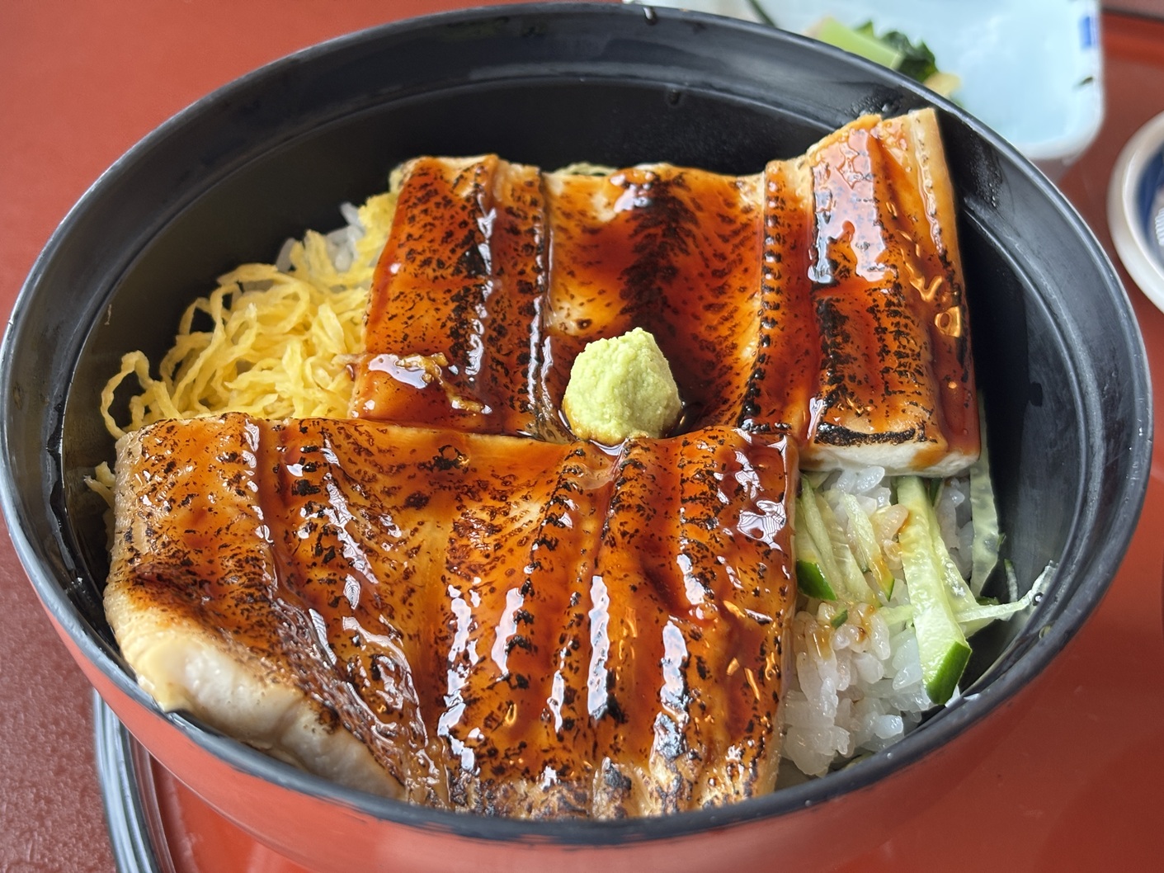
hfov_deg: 36.8
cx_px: 582
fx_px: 1748
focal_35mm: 52
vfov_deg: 28.0
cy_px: 436
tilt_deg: -47.3
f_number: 1.6
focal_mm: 5.96
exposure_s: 1/50
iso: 100
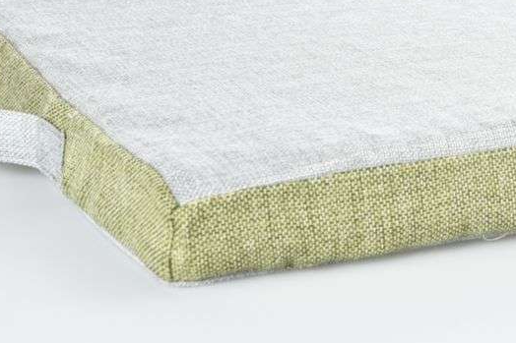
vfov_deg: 7.4
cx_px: 540
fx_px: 2665
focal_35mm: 186
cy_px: 8
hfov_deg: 10.9
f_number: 9
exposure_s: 1/125
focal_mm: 65
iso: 320
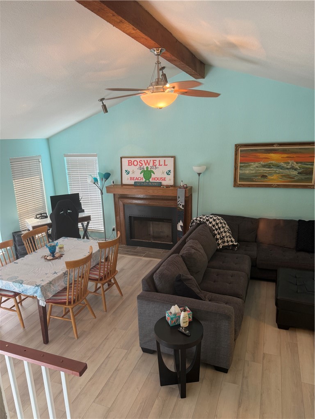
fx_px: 291
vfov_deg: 71.6
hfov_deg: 56.8
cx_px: 158
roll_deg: +2.4
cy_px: 210
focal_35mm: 24
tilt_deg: -13.8
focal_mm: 6.76
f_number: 1.78
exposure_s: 1/60
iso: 125
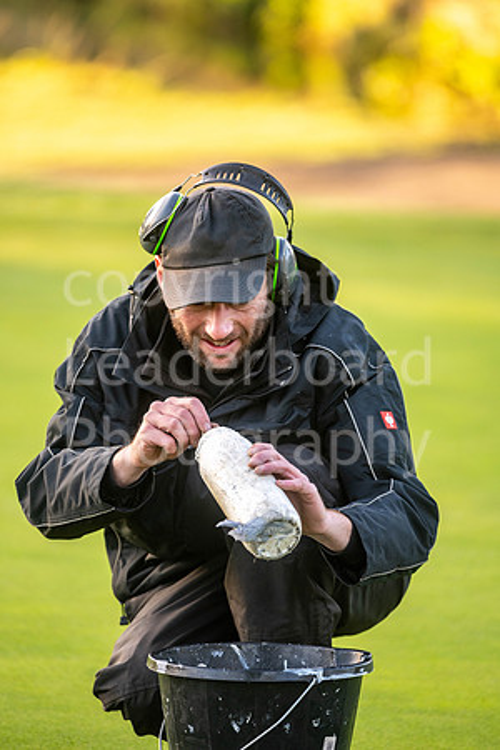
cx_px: 250
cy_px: 375
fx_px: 6250
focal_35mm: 300
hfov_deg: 4.6
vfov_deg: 6.9
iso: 400
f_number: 4
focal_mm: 300
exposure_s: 1/320
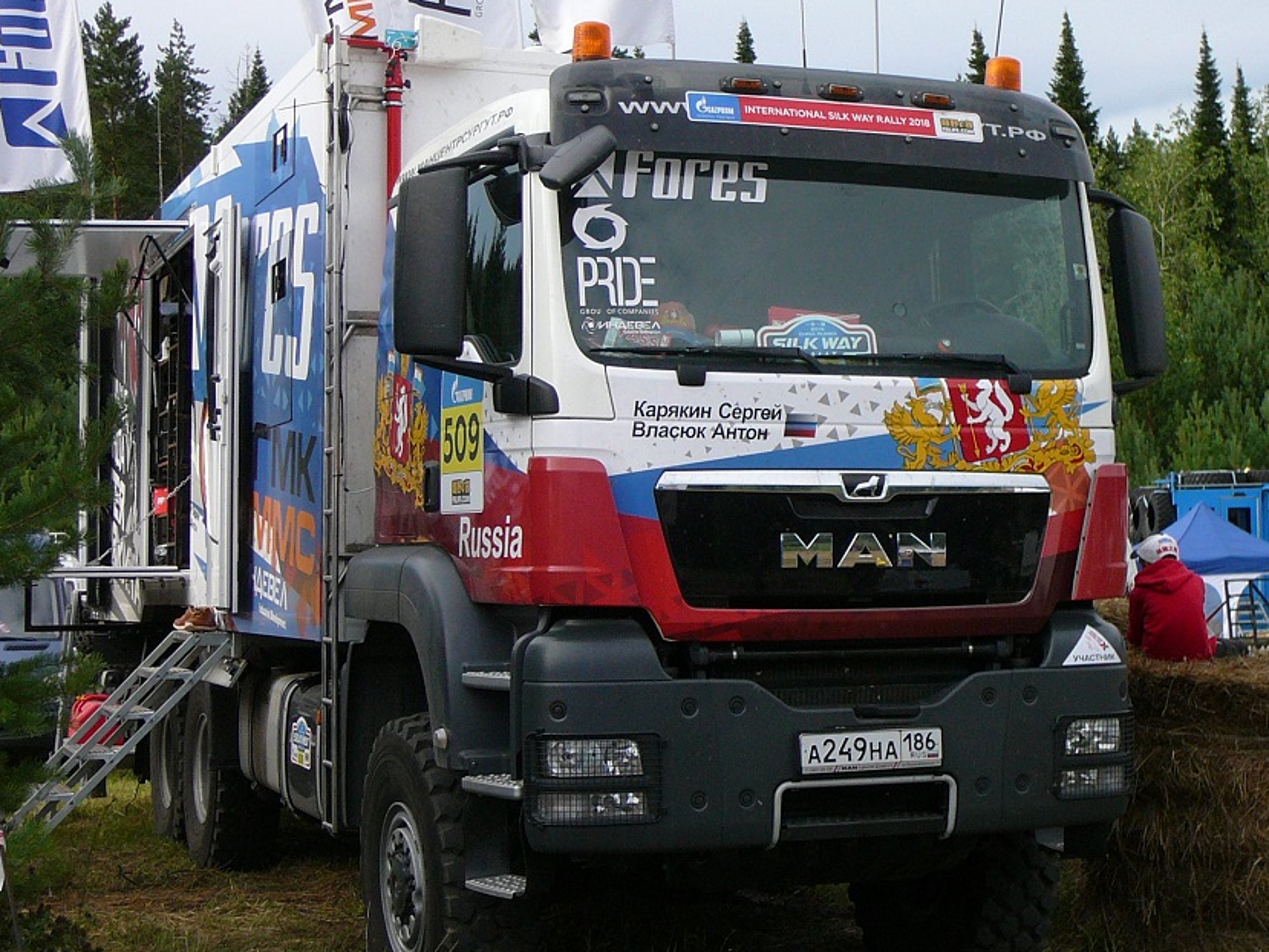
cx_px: 651
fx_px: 2310
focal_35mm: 63
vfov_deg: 23.3
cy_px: 462
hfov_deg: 30.7
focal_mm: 7.3
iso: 100
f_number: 3.4
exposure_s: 1/640
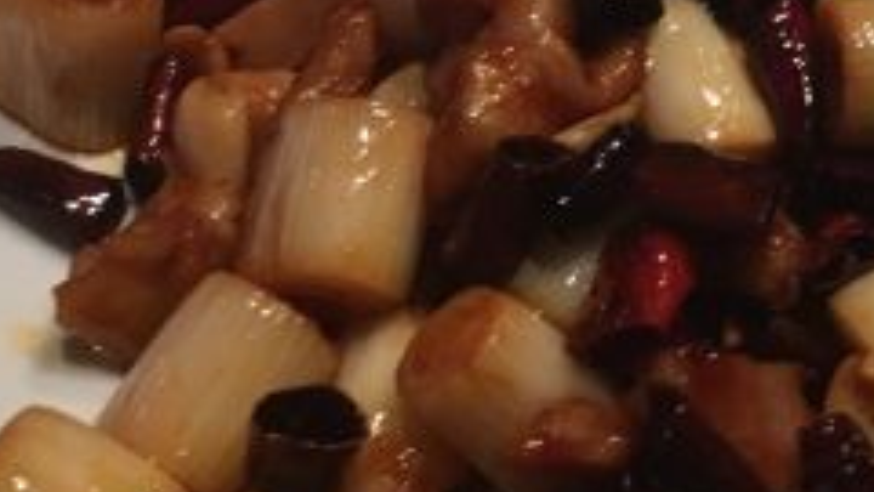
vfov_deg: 13.0
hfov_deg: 22.7
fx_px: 2132
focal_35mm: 92
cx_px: 768
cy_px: -16
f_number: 2.2
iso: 160
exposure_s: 1/33
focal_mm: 4.15
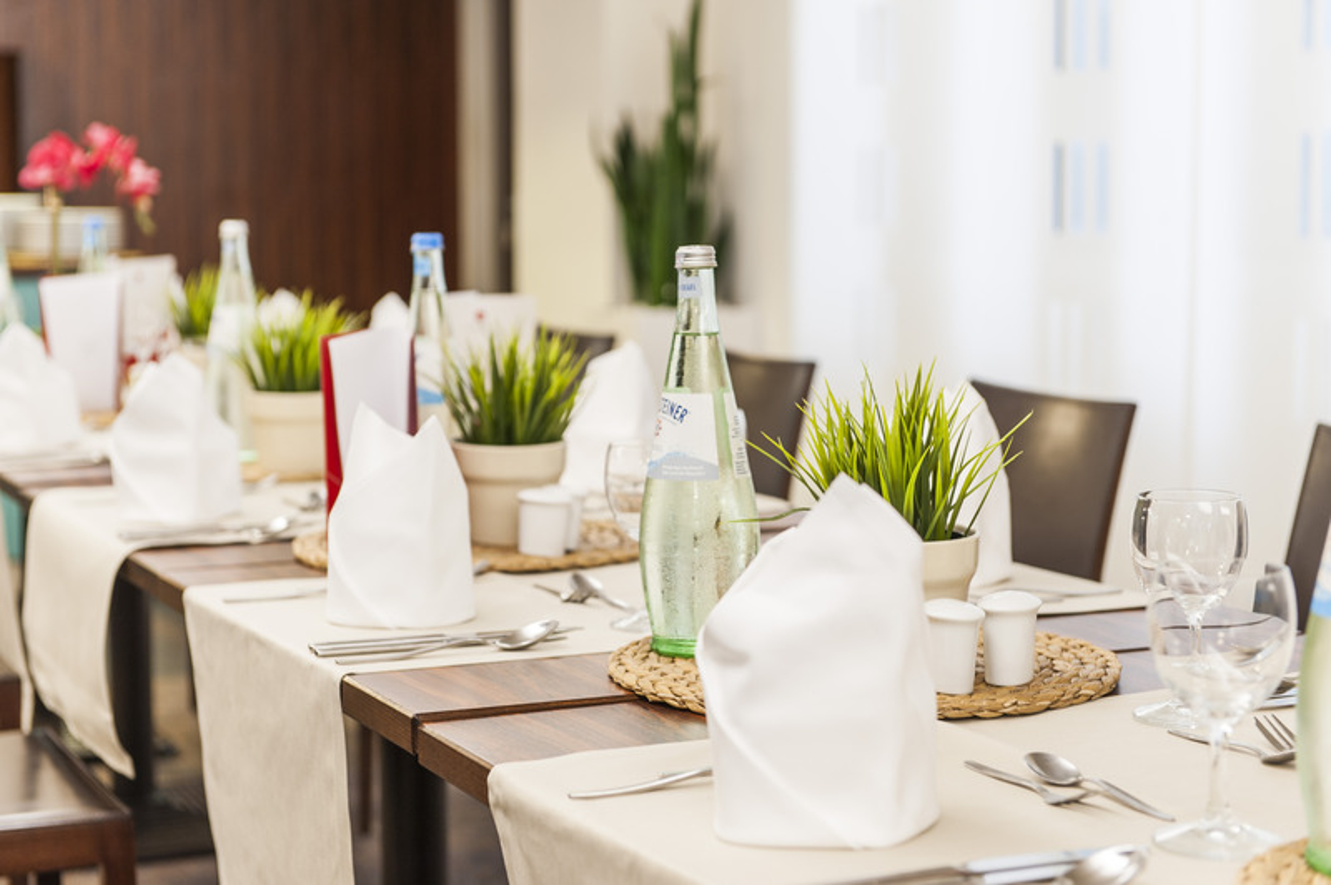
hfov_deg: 30.5
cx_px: 666
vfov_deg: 20.6
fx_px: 2438
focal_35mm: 66
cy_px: 442
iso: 200
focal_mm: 66
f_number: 4
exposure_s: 1/6
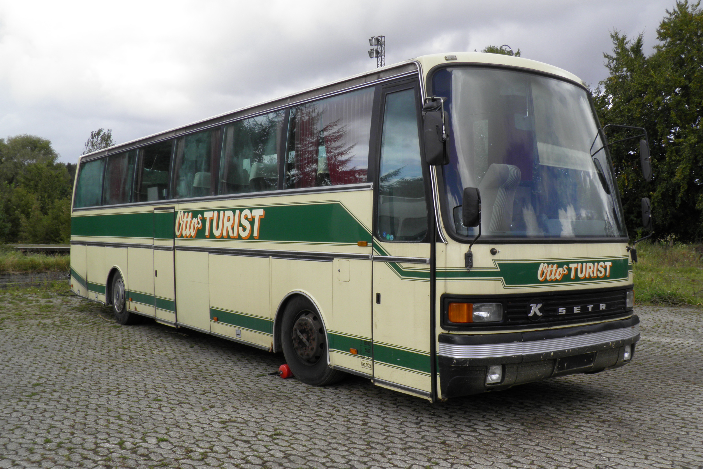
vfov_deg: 35.9
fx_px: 723
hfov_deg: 51.9
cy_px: 247
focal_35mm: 37
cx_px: 353
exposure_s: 1/160
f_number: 5.5
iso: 50
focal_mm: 6.3
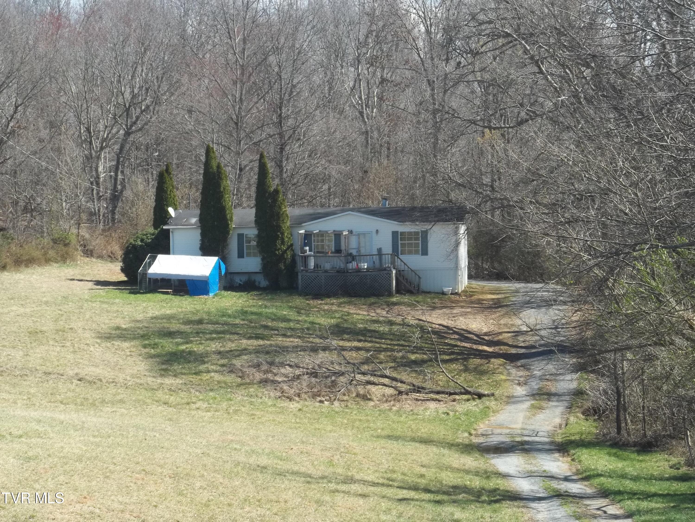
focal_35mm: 117
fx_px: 2349
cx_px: 348
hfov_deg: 16.8
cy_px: 261
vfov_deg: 12.7
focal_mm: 21
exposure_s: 1/200
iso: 64
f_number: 5.1
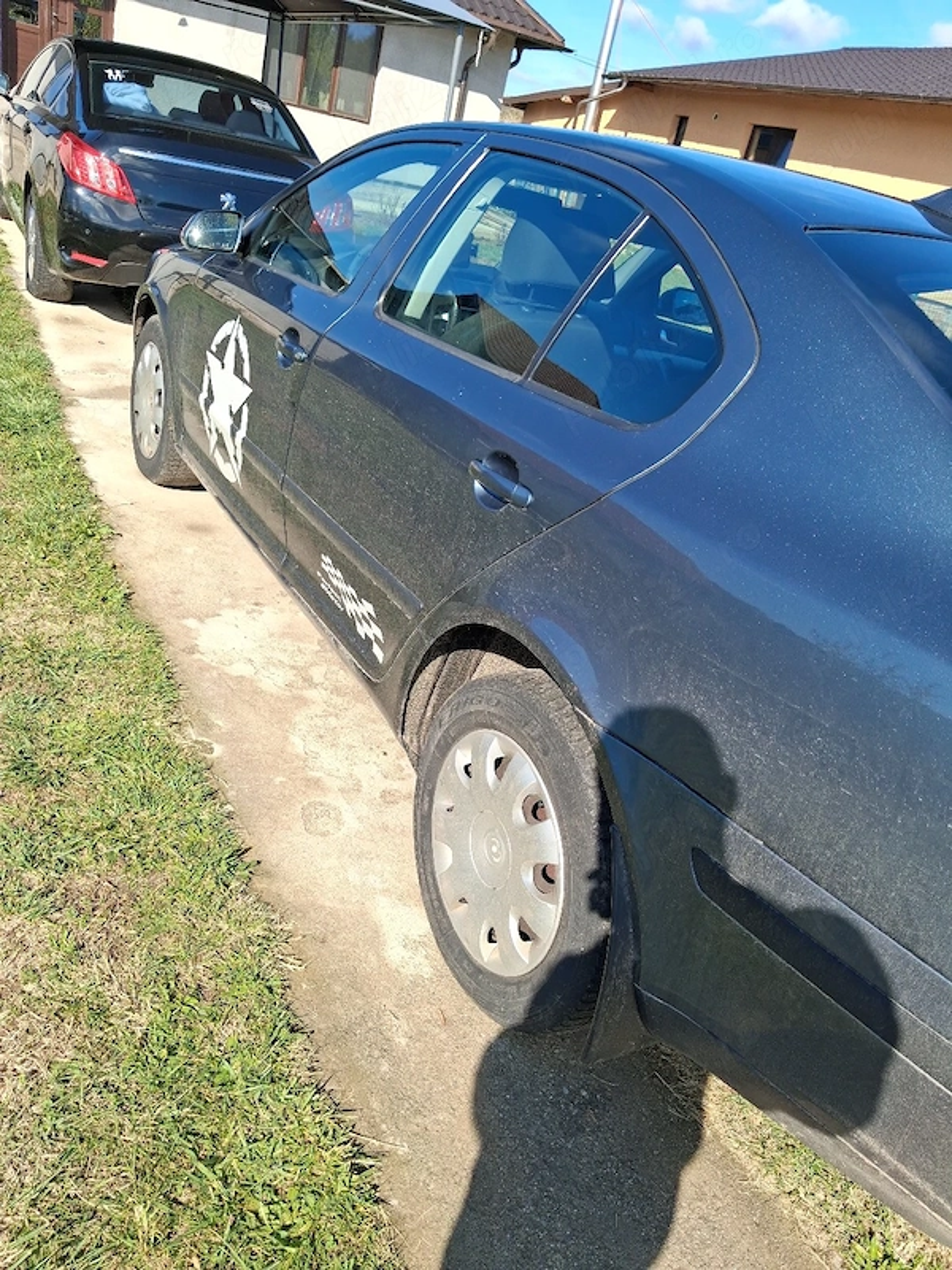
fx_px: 990
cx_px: 476
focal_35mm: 27
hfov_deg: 51.4
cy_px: 635
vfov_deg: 65.3
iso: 25
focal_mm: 4
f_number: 1.8
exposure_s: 1/435
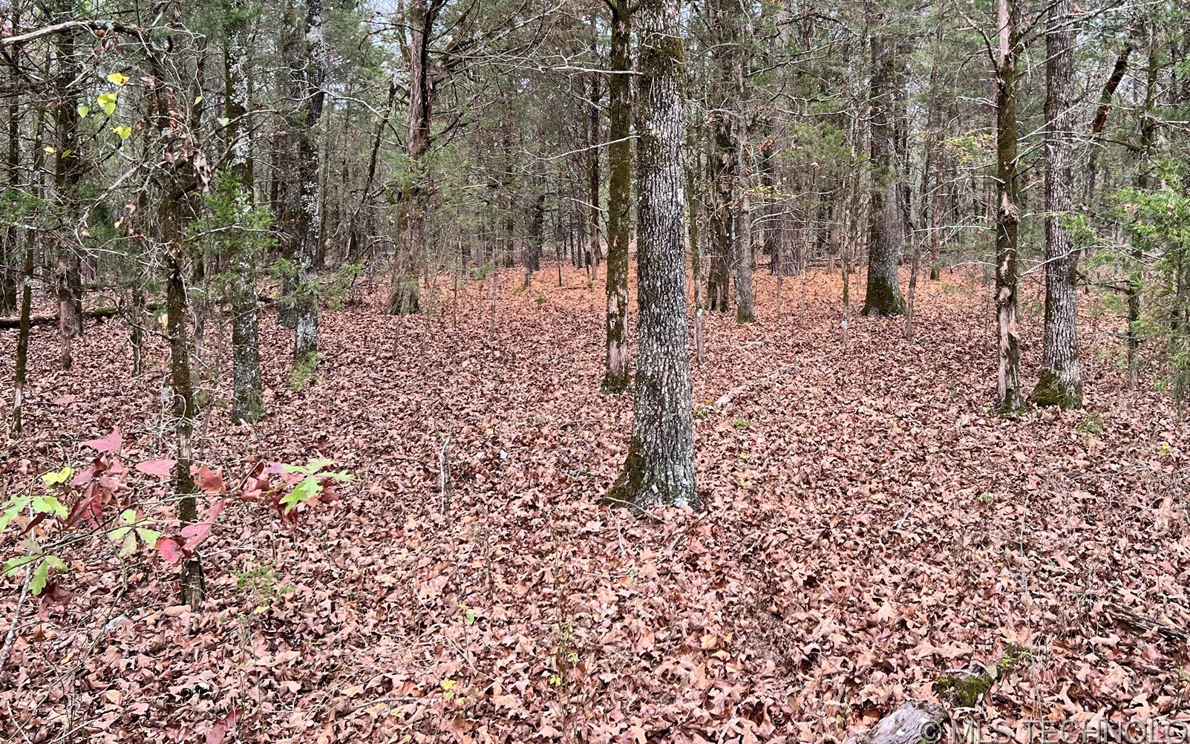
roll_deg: -0.4
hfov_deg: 58.0
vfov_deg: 37.8
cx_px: 662
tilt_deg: +1.6
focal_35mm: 33
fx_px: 1070
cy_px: 229
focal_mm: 5.7
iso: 50
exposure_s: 1/204
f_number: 1.5
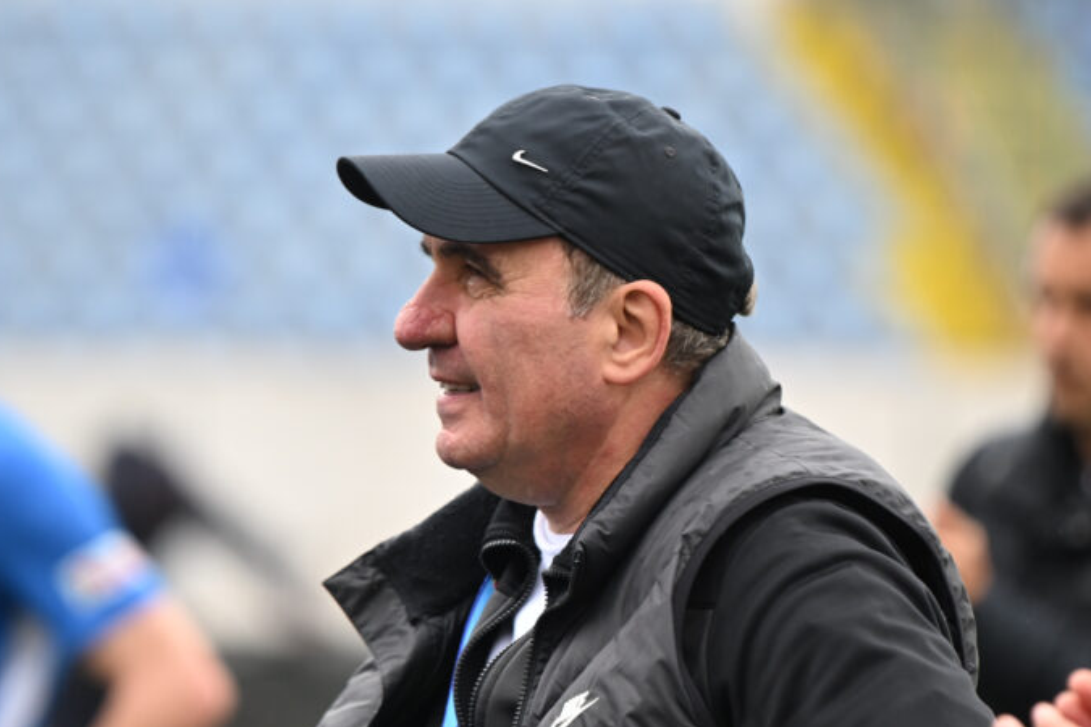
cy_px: 405
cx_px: 529
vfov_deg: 3.3
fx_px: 12576
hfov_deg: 5.0
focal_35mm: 415
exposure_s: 1/400
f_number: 2.8
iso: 500
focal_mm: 200
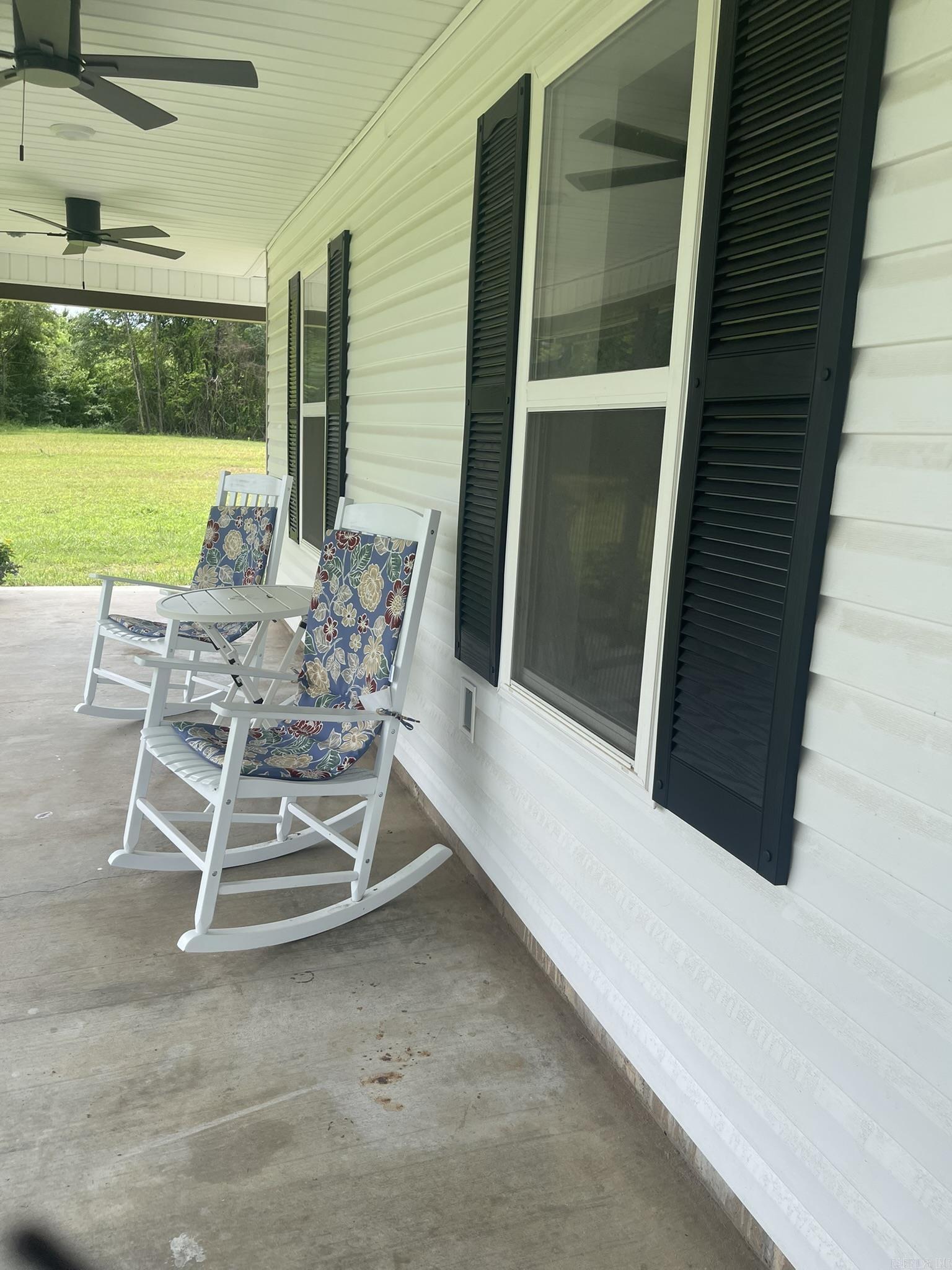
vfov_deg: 69.4
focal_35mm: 25
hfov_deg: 54.9
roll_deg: -2.2
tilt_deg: -10.8
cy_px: 635
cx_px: 476
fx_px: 917
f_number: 1.6
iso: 32
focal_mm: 5.1
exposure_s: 1/978
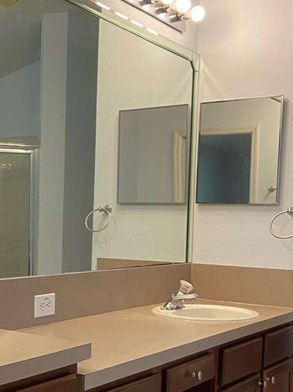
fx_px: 667
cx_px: 44
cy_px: 236
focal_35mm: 59
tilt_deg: -2.0
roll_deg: -1.2
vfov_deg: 32.6
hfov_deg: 24.3
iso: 80
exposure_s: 1/60
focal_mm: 4.25
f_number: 1.8
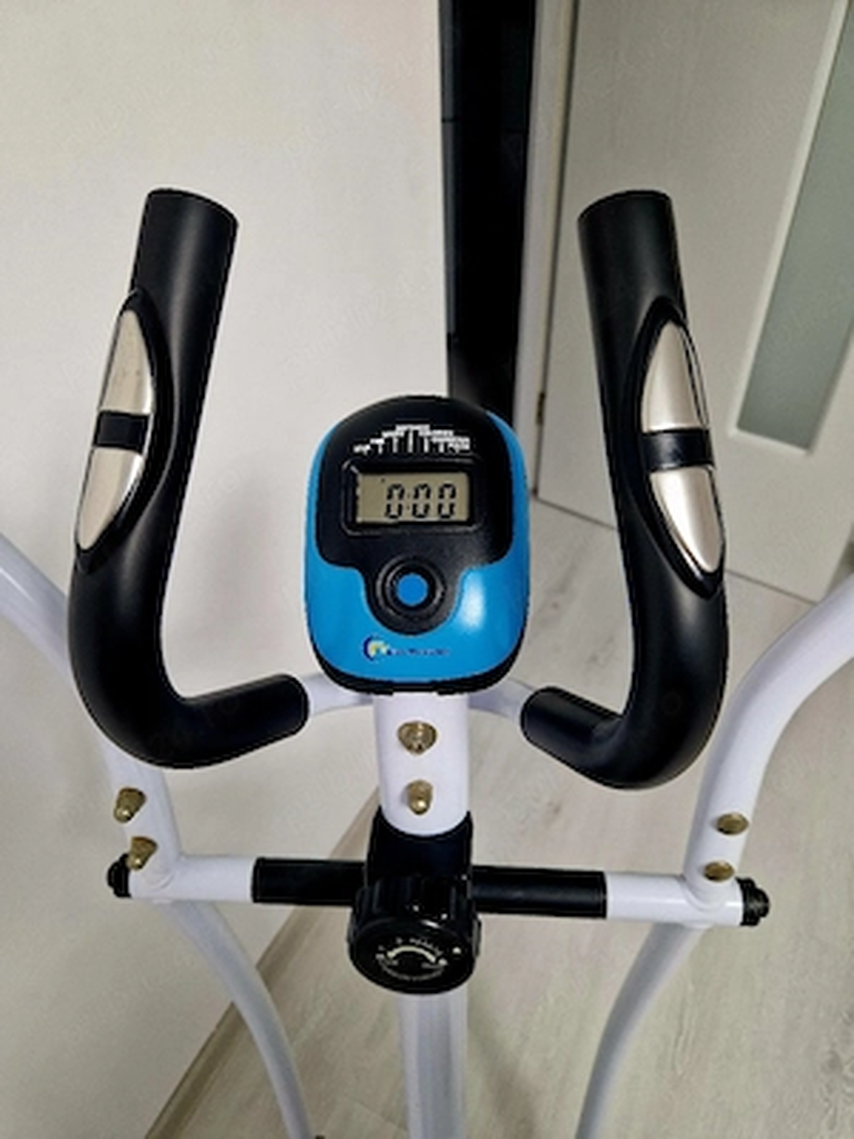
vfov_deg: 73.9
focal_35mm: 23
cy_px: 570
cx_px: 427
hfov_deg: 58.9
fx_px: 757
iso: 50
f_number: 1.8
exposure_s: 1/100
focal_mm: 5.4
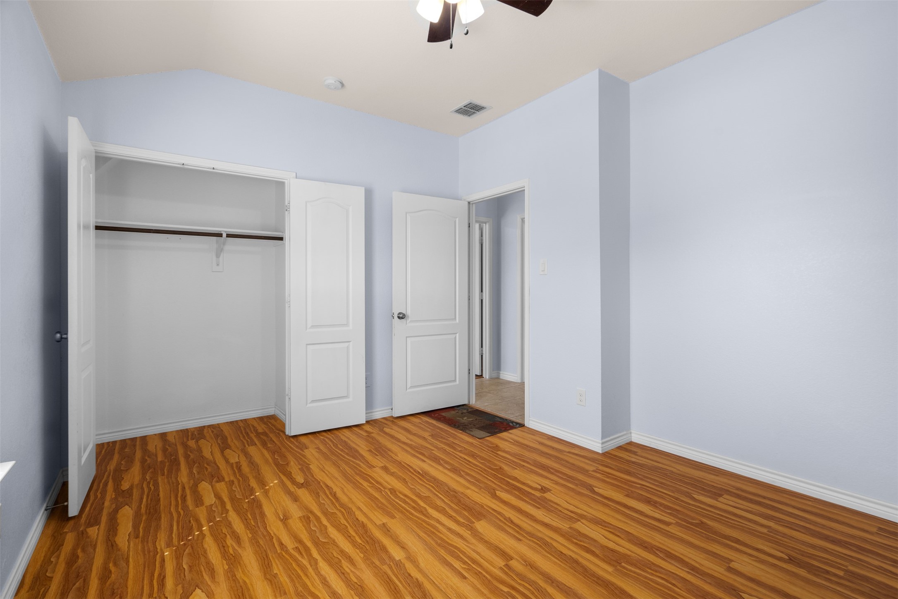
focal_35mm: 16
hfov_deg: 96.7
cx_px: 449
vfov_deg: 73.7
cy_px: 300
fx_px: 399
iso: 640
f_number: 8
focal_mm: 16
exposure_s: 1/1.67
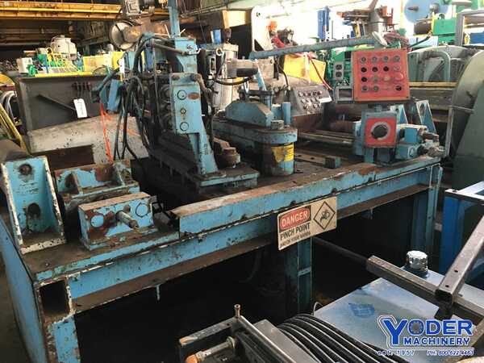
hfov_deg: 61.7
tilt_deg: -16.1
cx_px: 242
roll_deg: +2.9
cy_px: 182
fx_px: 405
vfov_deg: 48.2
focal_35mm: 29
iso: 200
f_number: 2.2
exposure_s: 1/30
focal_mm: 4.15
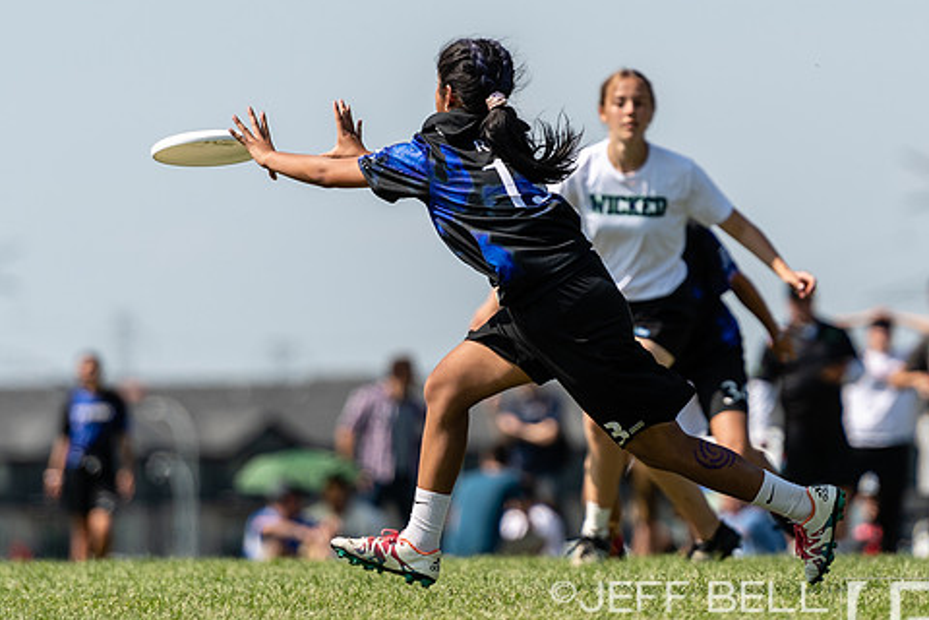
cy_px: 188
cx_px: 591
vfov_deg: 2.9
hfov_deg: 4.4
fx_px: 12179
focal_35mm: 472
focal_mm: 200
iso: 100
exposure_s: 1/2000
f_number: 2.8
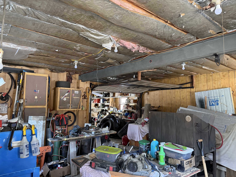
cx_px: 118
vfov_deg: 56.8
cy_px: 88
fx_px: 164
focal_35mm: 24
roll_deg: -0.3
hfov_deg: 71.6
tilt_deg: +5.8
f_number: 1.78
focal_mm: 6.76
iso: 400
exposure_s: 1/60
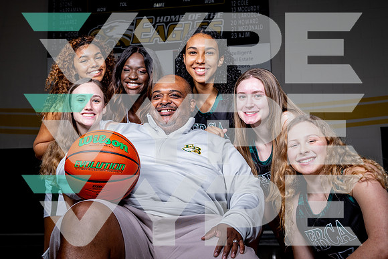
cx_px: 187
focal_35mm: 45
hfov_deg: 43.2
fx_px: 490
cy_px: 135
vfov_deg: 29.6
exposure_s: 1/250
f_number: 6.3
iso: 100
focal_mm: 37
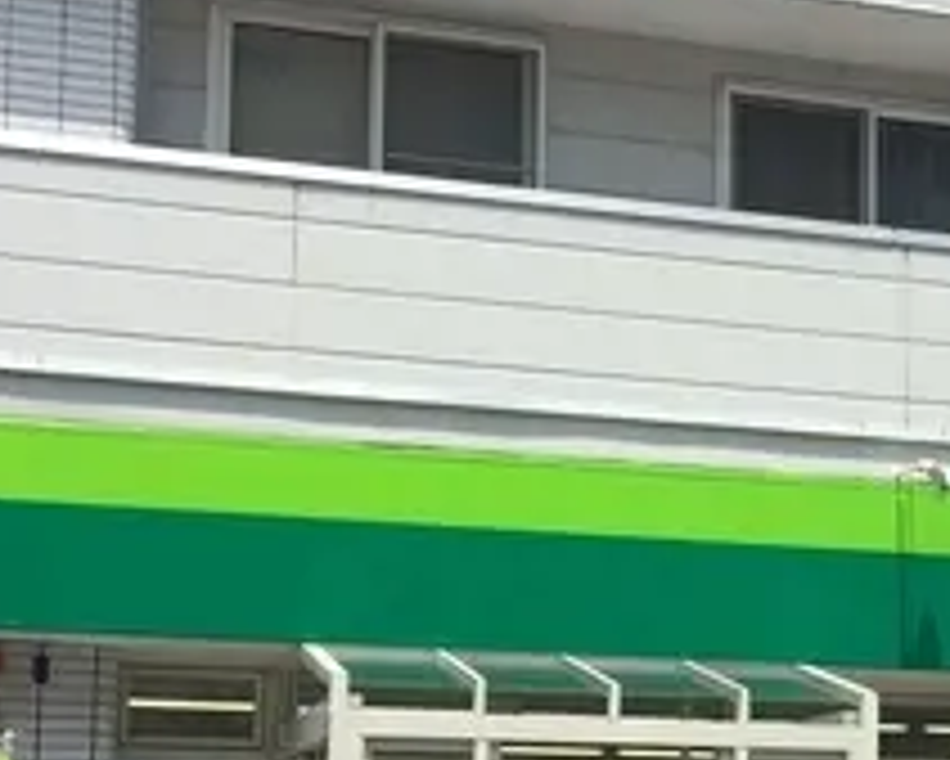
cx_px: 837
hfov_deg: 21.8
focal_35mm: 86
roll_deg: +1.1
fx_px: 2419
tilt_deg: +5.2
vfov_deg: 17.7
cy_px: 652
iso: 32
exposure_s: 1/2415
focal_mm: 4.15
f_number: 2.2
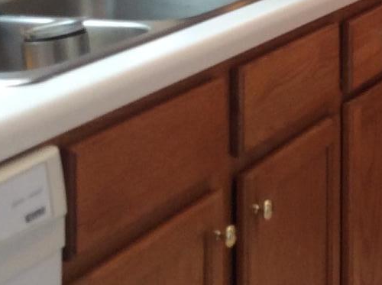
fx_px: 1410
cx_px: 478
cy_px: -129
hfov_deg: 14.8
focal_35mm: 128
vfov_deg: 11.1
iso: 40
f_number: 2.4
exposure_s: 1/24
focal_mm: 3.3
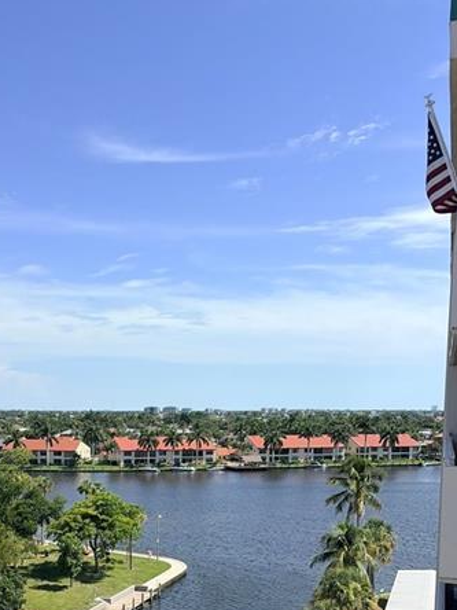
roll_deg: +0.0
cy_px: 499
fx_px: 792
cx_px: 117
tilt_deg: -6.4
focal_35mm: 45
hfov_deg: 31.6
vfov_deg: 40.2
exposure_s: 1/6329
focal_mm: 5.96
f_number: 1.6
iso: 64
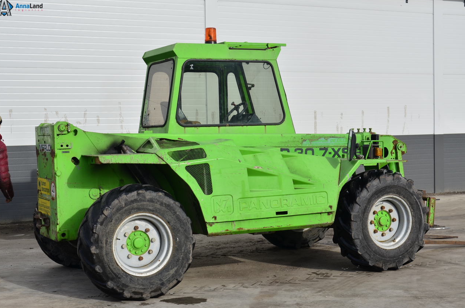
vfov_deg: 22.2
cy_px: 155
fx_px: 786
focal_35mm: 61
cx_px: 232
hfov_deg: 32.9
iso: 125
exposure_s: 1/320
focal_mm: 40
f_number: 10
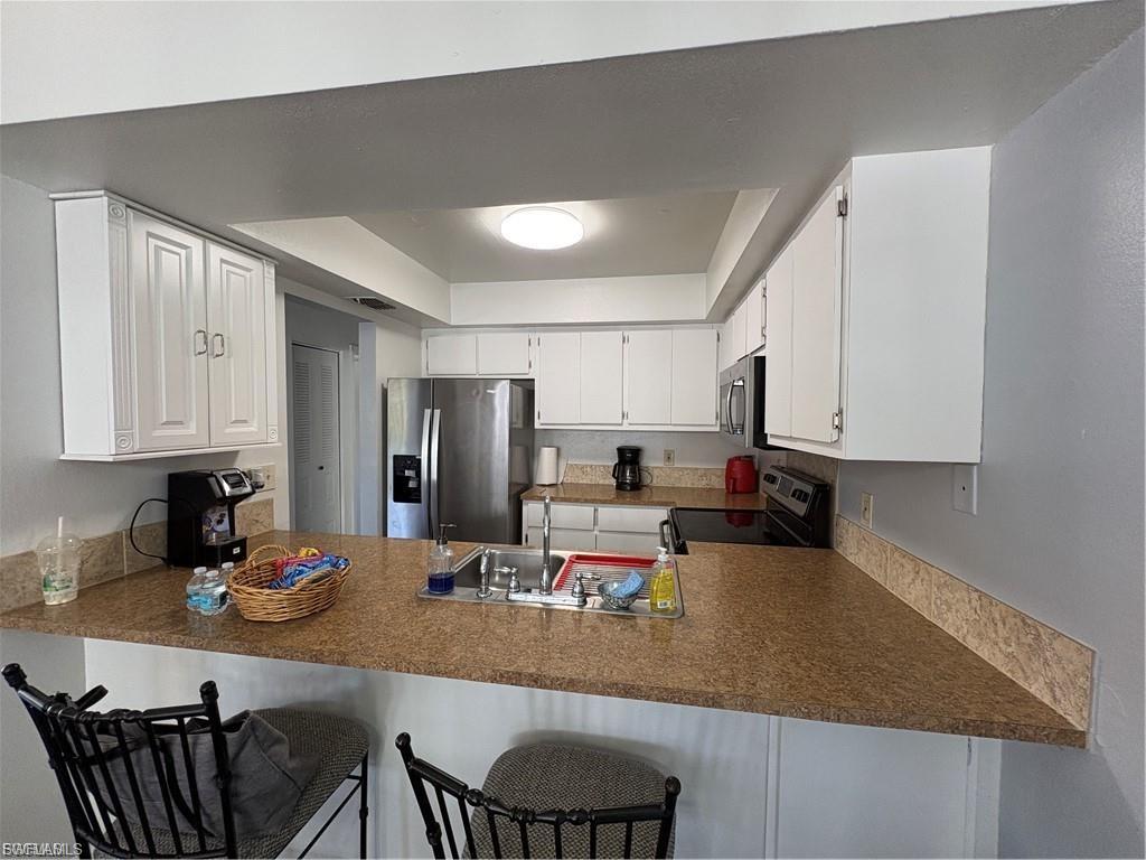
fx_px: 463
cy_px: 430
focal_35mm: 14
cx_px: 573
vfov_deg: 85.7
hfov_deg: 102.1
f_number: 2.2
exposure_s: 1/60
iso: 160
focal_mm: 2.22
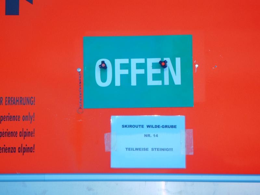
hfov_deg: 16.7
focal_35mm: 118
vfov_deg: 12.6
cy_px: 98
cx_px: 130
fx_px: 886
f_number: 5.5
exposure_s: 1/100
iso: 100
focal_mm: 21.22
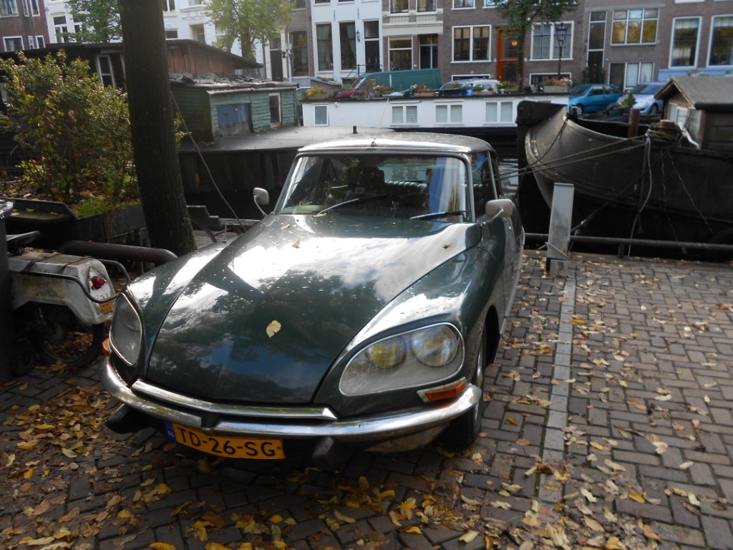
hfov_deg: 61.7
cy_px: 275
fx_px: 614
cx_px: 366
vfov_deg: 48.2
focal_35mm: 29
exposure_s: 1/125
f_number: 3.4
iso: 80
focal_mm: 5.3
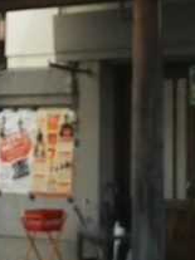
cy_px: 28
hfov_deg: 8.5
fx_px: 1308
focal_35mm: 174
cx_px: 109
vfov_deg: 11.3
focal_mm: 4
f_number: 2.2
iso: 64
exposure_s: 1/120
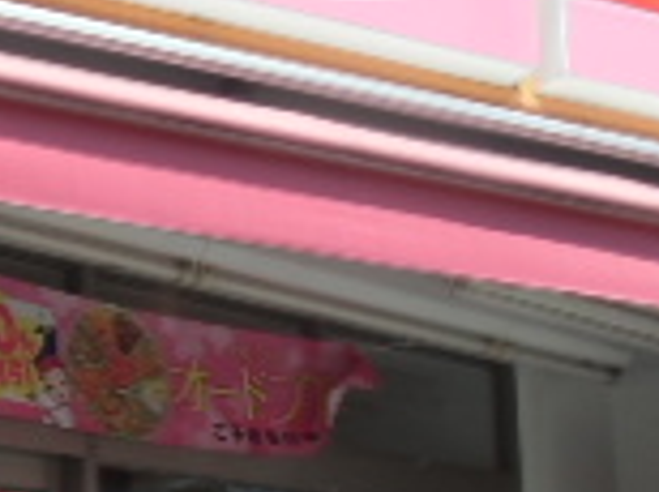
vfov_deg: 14.6
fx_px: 1901
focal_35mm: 100
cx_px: -141
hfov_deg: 18.6
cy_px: 411
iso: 64
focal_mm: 4.24
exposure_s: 1/400
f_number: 3
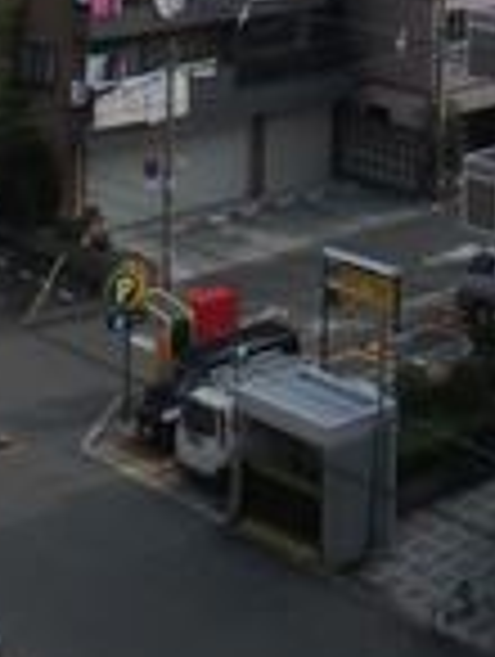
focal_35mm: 92
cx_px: 720
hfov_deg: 15.0
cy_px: -504
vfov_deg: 17.5
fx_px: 1749
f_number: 6
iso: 125
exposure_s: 1/400
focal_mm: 3.7
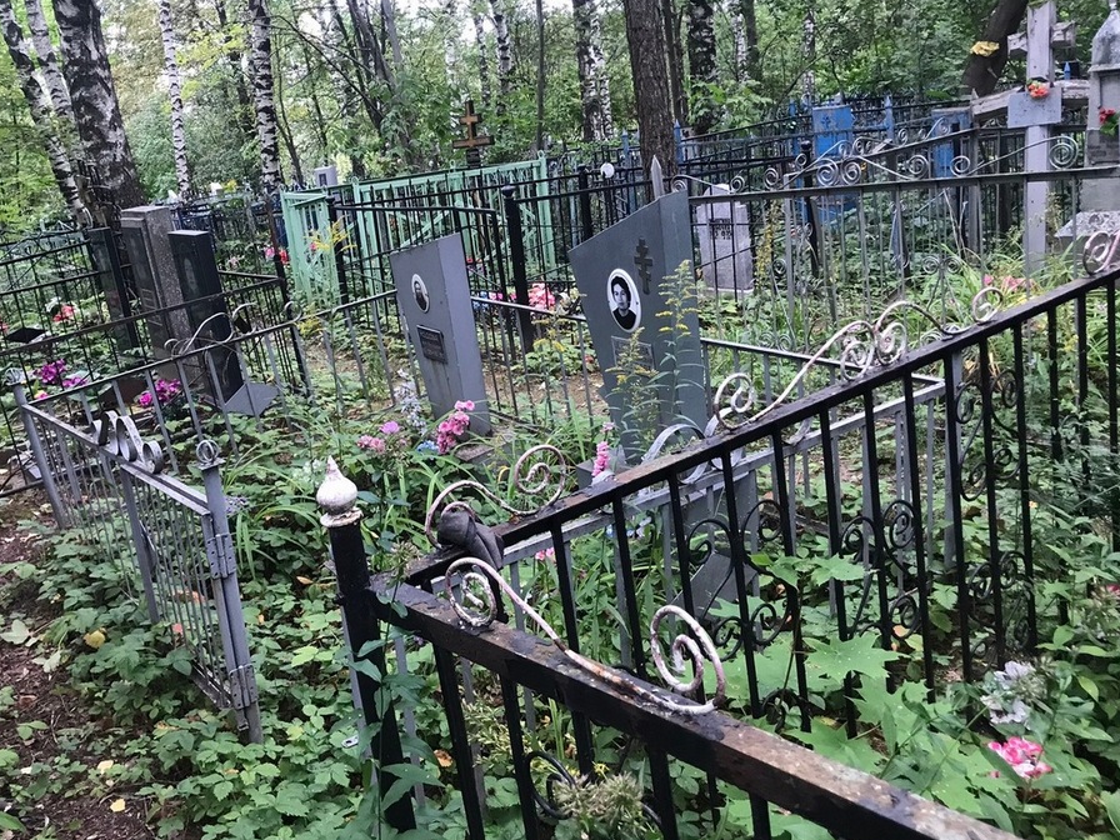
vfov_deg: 44.1
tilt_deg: -14.6
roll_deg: +10.1
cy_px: 379
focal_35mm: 32
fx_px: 1035
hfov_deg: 56.7
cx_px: 500
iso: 32
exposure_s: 1/25
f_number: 1.8
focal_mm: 3.99
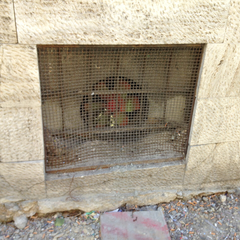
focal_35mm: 39
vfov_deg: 42.8
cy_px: 120
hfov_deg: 42.7
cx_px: 136
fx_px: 306
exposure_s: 1/140
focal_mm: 4.12
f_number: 2.4
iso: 50
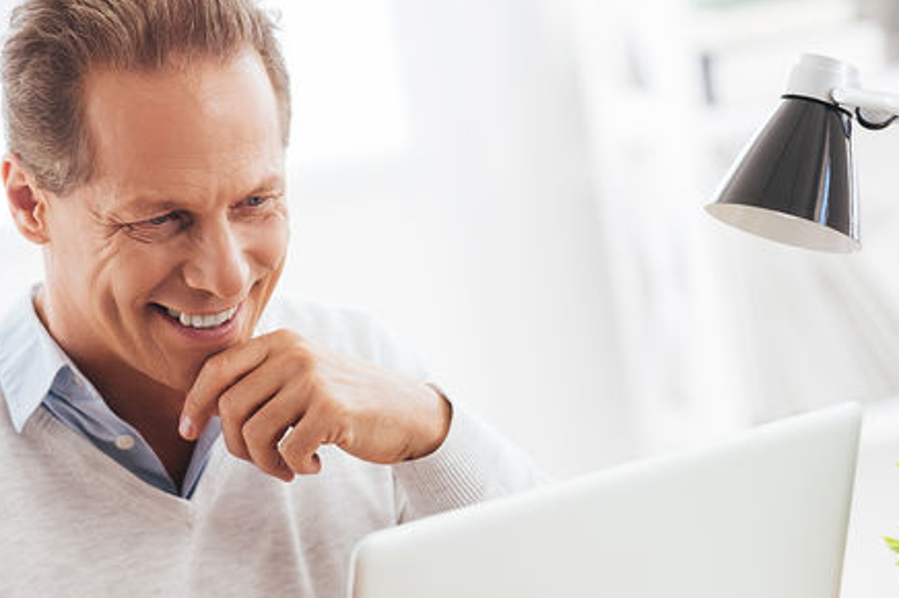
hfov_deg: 10.1
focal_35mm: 204
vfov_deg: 6.7
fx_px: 5090
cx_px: 499
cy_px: 489
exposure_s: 1/125
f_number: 3.5
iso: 250
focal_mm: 105
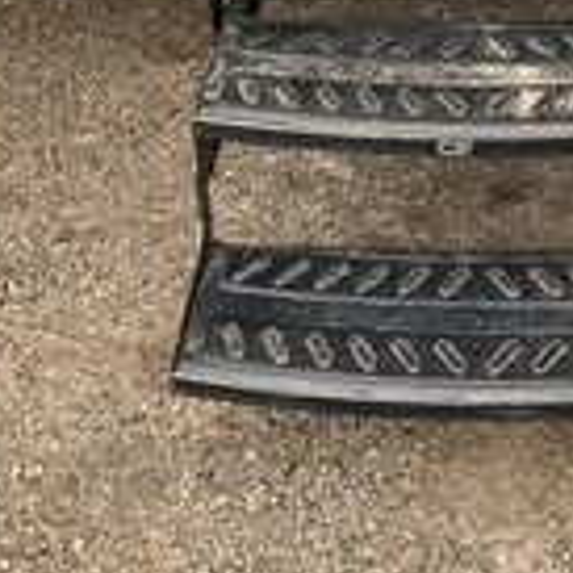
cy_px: -38
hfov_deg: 22.8
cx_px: 443
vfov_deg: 22.0
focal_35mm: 75
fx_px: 1405
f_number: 1.8
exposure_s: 1/121
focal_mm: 3
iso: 64
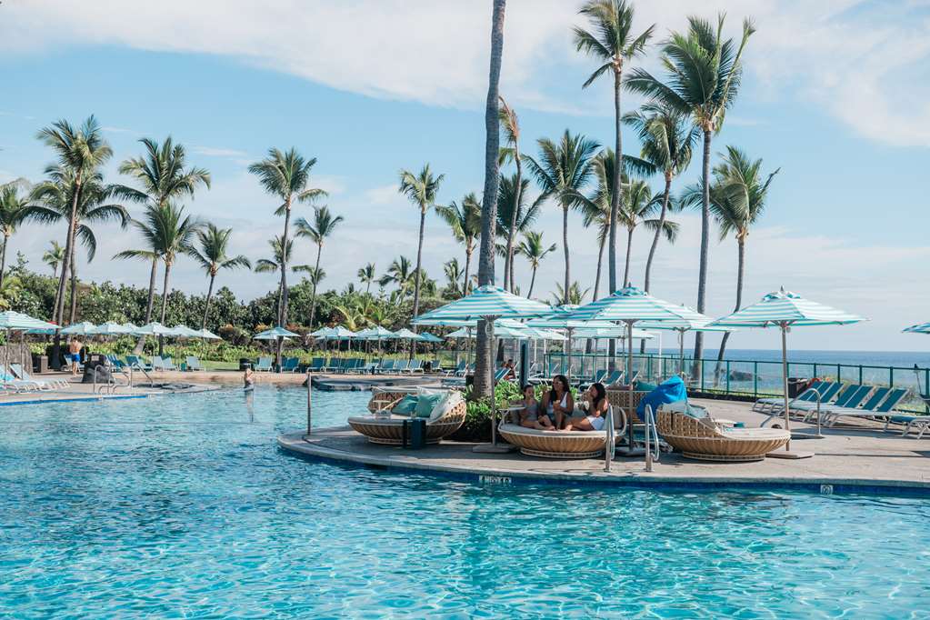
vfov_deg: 31.9
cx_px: 465
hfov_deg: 46.4
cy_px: 310
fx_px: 1085
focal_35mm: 42
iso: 160
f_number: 5
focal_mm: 42
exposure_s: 1/1000
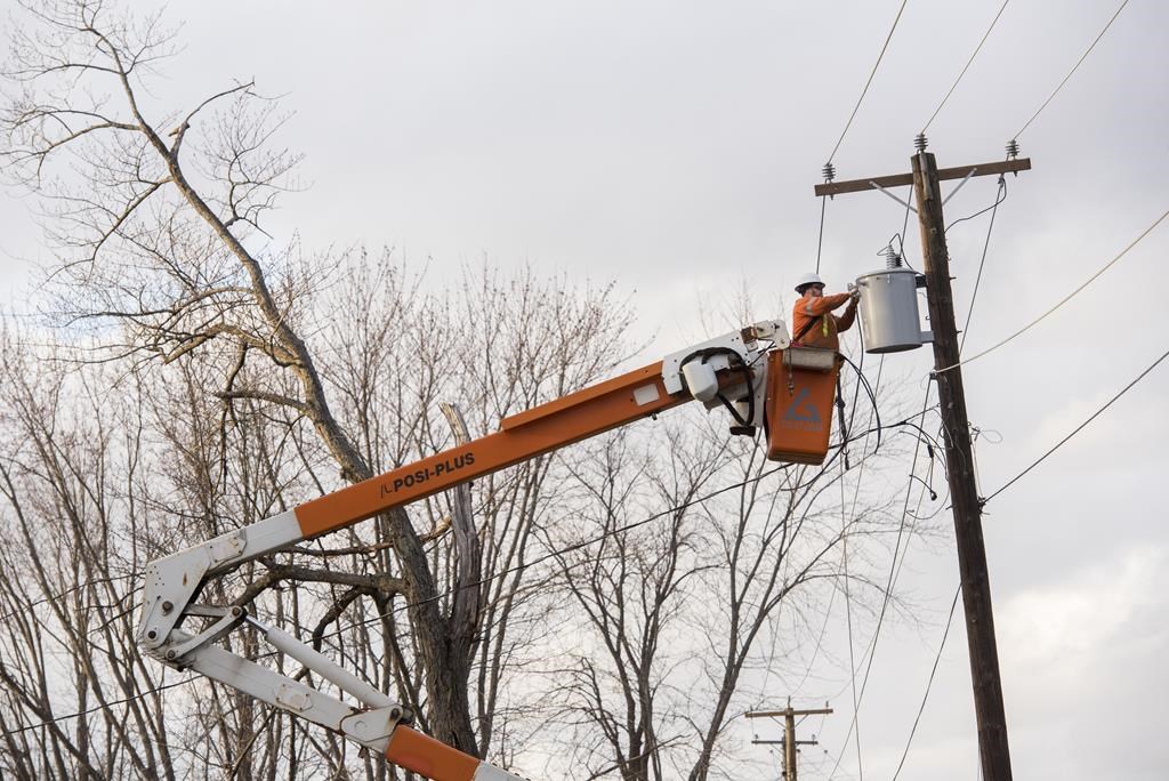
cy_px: 390
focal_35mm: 140
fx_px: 4548
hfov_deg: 14.6
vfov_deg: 9.8
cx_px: 584
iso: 800
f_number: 6.3
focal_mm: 140
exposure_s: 1/640
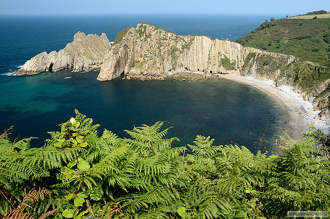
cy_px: 110
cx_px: 165
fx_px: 274
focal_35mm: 30
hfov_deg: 62.0
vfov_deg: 43.4
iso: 100
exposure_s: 1/50
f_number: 8
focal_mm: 20
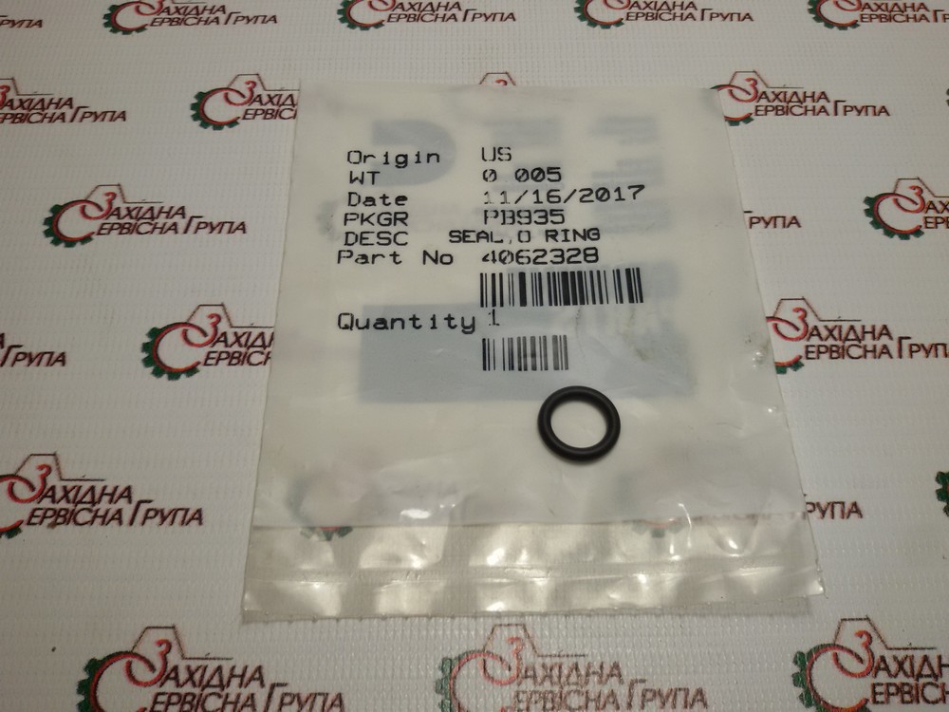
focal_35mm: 31
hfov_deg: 58.4
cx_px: 474
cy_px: 356
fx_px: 850
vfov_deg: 45.4
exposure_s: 1/100
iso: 40
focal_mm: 2.93
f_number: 2.4
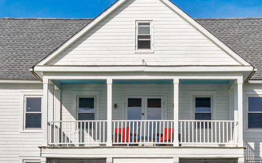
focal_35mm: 132
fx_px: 942
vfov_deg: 9.9
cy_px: 120
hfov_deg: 15.8
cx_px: 141
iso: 250
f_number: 16
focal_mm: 70
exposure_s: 1/160
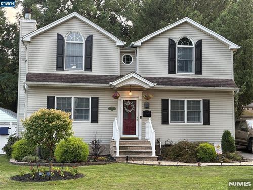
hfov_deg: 36.8
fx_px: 380
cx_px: 126
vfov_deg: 28.0
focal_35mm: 52
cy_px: 95
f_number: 1.6
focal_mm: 5.96
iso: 25
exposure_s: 1/121
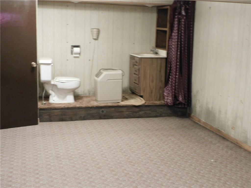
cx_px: 126
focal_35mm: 50
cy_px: 94
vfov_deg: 29.1
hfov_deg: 38.2
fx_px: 363
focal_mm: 9
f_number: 4
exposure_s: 1/3
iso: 800
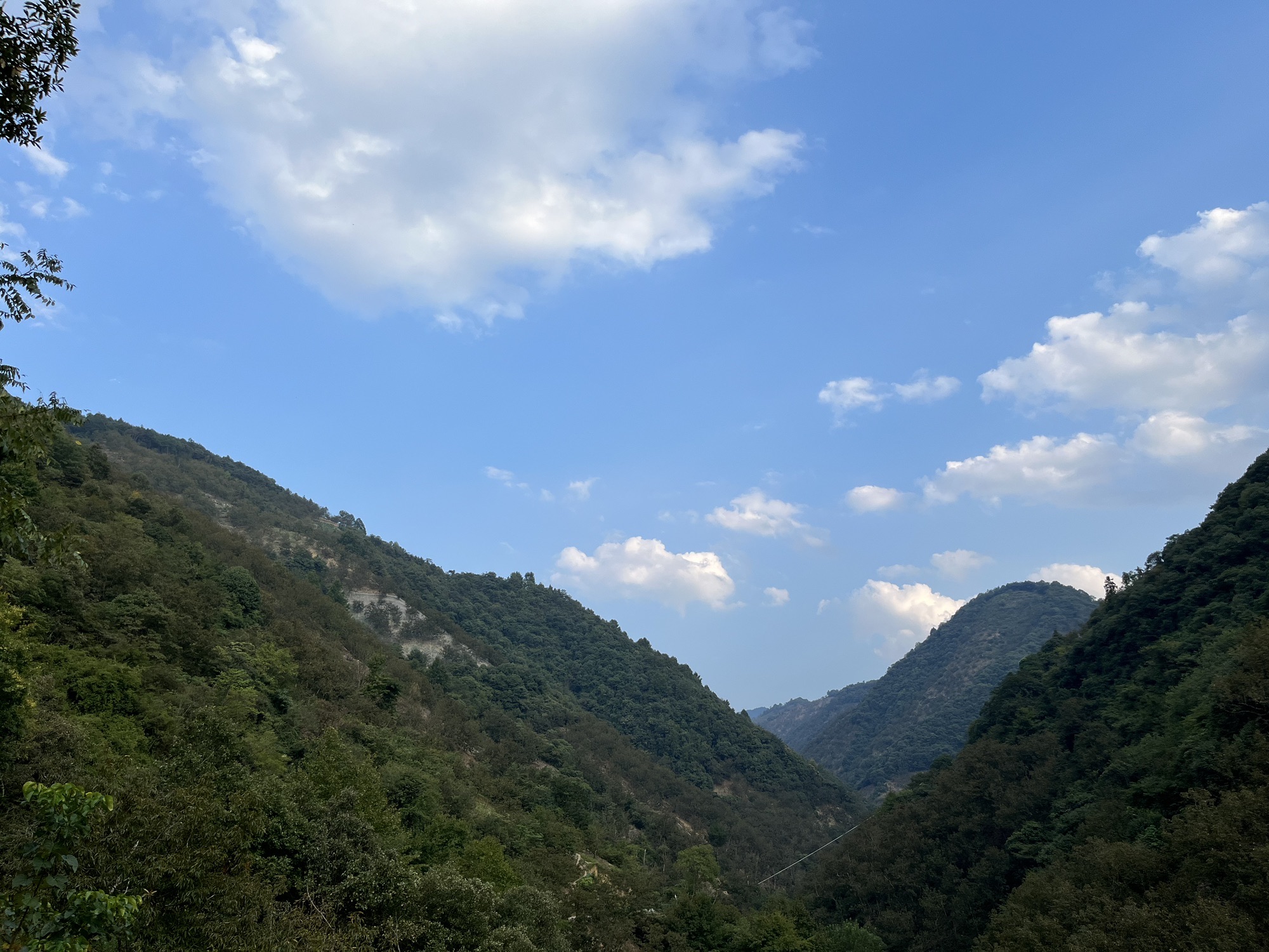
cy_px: 476
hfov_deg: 67.3
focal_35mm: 26
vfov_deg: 53.1
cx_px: 634
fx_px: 953
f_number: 1.6
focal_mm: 5.1
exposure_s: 1/1580
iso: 50
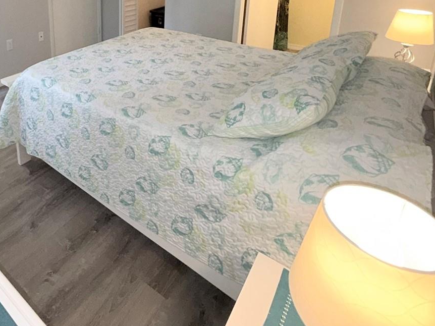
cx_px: 118
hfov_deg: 64.0
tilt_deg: -15.6
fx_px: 327
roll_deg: -0.1
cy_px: 28
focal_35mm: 26
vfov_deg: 47.3
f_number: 2.2
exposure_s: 1/60
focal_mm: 2.22
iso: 320
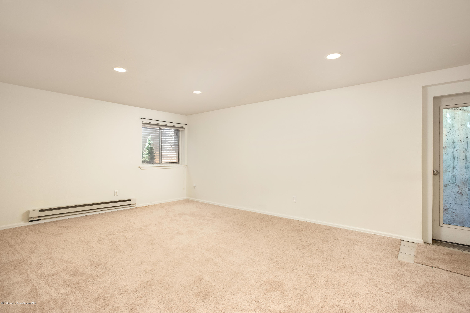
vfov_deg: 70.5
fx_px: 222
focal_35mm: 17
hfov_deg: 93.3
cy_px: 156
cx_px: 235
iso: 1000
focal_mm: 17
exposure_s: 1/200
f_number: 7.1
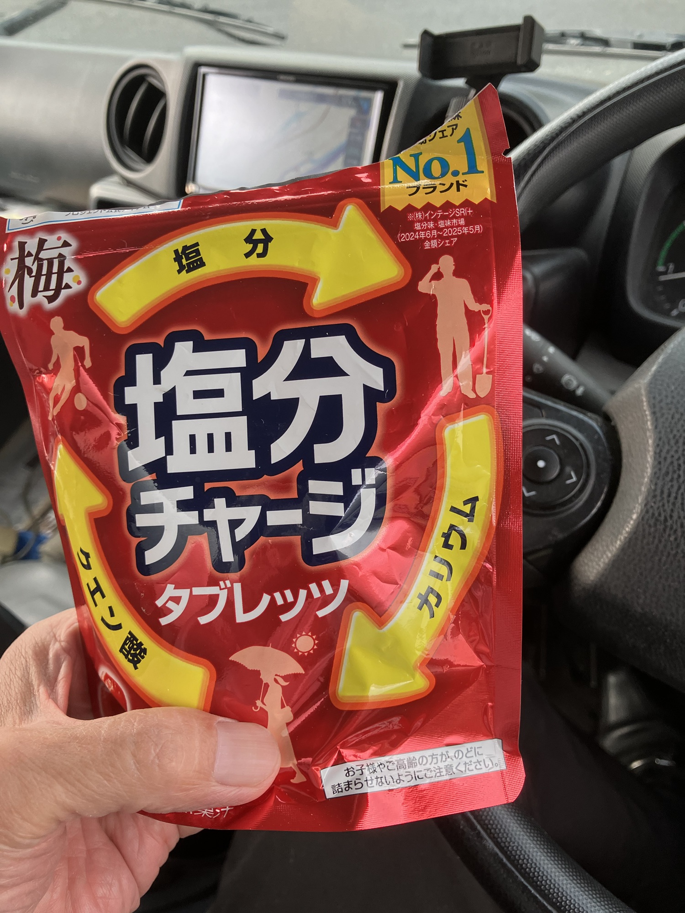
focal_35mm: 28
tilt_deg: -38.6
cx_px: 342
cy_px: 456
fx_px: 739
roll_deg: +5.7
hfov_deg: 49.7
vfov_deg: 63.4
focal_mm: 3.99
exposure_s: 1/121
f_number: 1.8
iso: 64
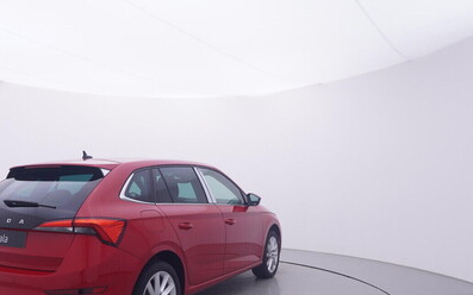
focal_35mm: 32
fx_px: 409
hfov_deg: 59.2
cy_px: 209
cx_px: 172
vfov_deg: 39.0
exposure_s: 1/80
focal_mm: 15
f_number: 5
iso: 200
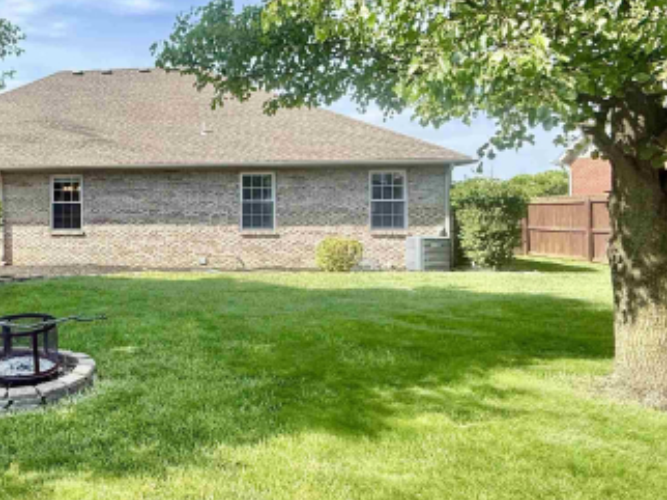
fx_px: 558
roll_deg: +1.0
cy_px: 203
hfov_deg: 54.8
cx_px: 84
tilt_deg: +0.2
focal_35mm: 29
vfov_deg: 47.9
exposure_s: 1/876
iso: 64
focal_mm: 2.22
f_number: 2.2
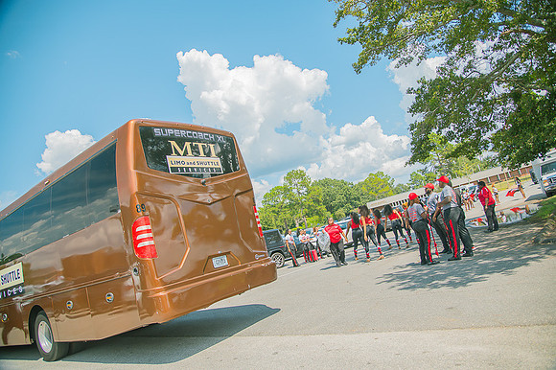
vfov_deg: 53.1
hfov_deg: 73.8
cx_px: 278
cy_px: 185
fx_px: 370
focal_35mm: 24
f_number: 4
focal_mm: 24
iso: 100
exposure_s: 1/500
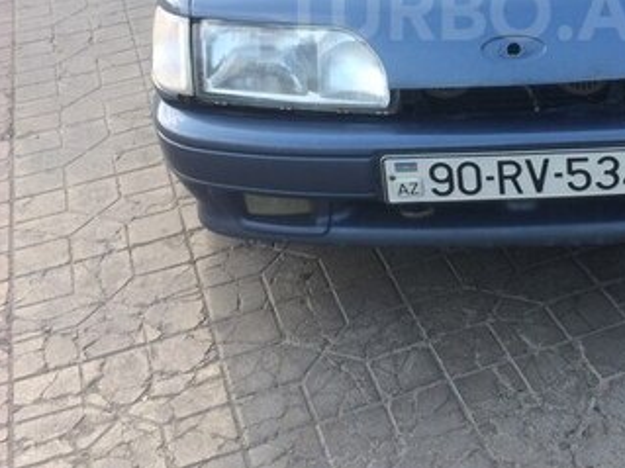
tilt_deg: -22.1
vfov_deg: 23.5
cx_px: 482
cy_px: 11
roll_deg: +3.2
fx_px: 1083
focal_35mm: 60
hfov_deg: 31.5
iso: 32
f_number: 2.2
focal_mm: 4.15
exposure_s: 1/277
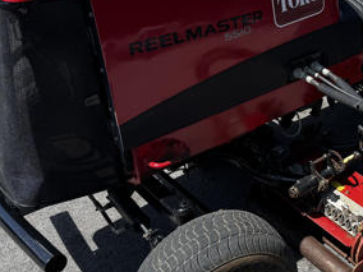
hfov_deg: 33.5
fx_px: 566
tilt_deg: -29.8
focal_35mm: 54
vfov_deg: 26.8
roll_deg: -2.5
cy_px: 86
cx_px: 332
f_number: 1.78
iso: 80
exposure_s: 1/1767
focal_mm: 6.76
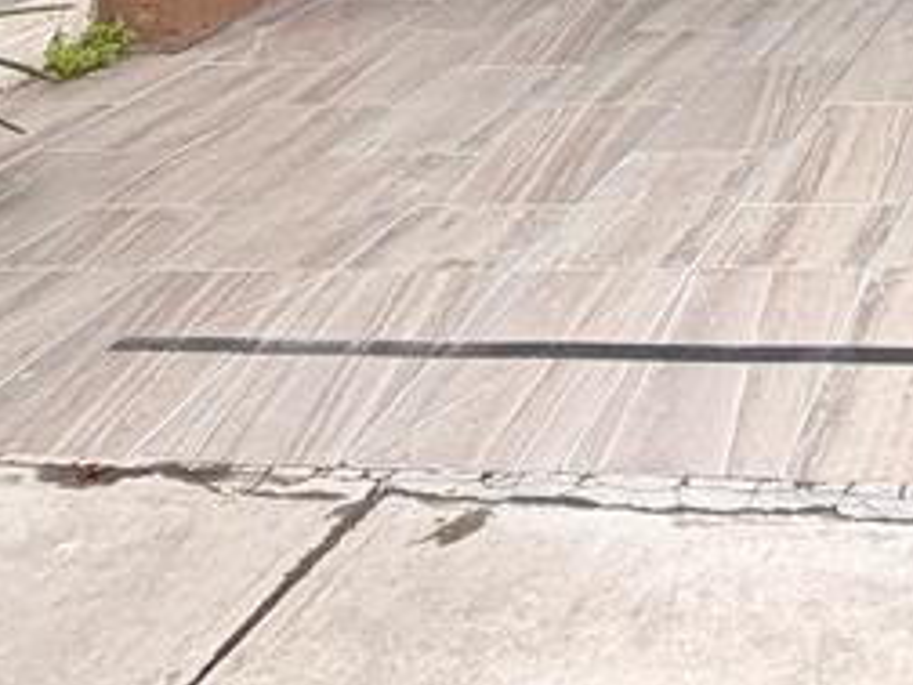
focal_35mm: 57
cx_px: 1261
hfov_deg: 27.0
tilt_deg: +6.3
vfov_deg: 18.6
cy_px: -616
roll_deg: +0.6
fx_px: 1503
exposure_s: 1/209
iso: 64
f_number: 2.2
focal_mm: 2.22
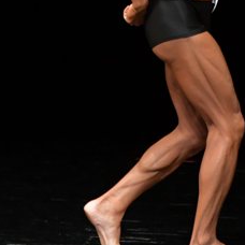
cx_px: 208
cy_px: 14
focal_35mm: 911
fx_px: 7295
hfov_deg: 1.9
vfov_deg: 1.9
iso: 3200
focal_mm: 210
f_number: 5.6
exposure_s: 1/400
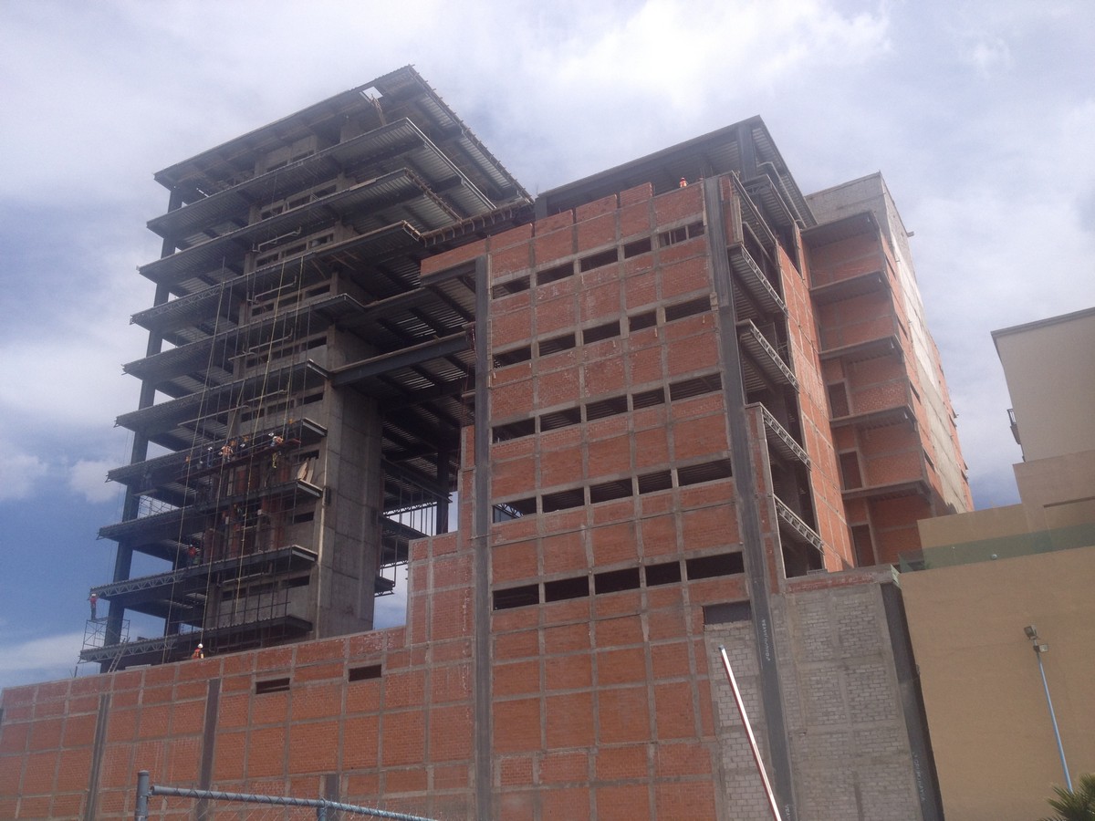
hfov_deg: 52.6
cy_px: 410
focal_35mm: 35
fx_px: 1107
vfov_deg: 40.7
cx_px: 548
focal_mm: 4.28
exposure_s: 1/1783
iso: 50
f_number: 2.4
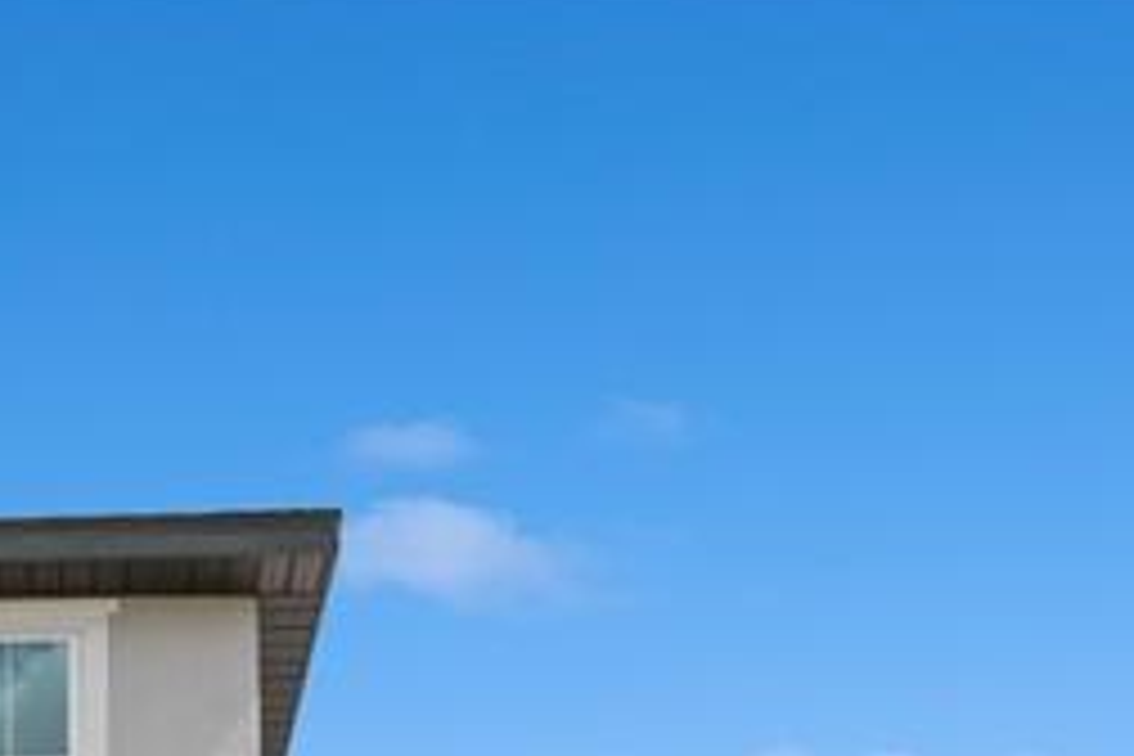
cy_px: 1503
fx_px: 1795
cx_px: 22
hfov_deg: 32.5
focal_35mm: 57
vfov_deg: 17.3
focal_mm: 14
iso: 100
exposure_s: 1/320
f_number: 11
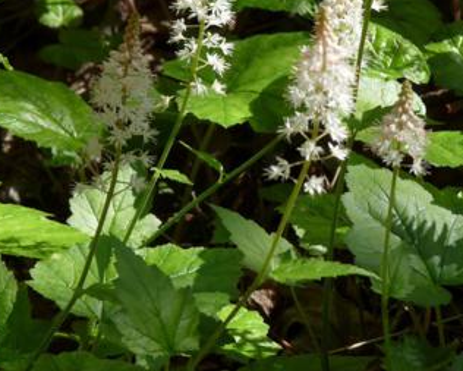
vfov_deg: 4.3
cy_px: 89
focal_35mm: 356
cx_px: 426
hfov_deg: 5.4
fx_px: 4880
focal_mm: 32
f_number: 4
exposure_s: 1/250
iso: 100
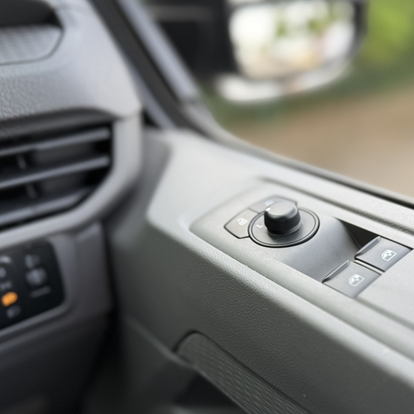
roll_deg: -3.0
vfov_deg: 44.7
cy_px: 243
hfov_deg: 44.1
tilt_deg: -30.1
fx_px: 501
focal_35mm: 37
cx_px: 283
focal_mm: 6.76
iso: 80
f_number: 1.78
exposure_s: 1/632
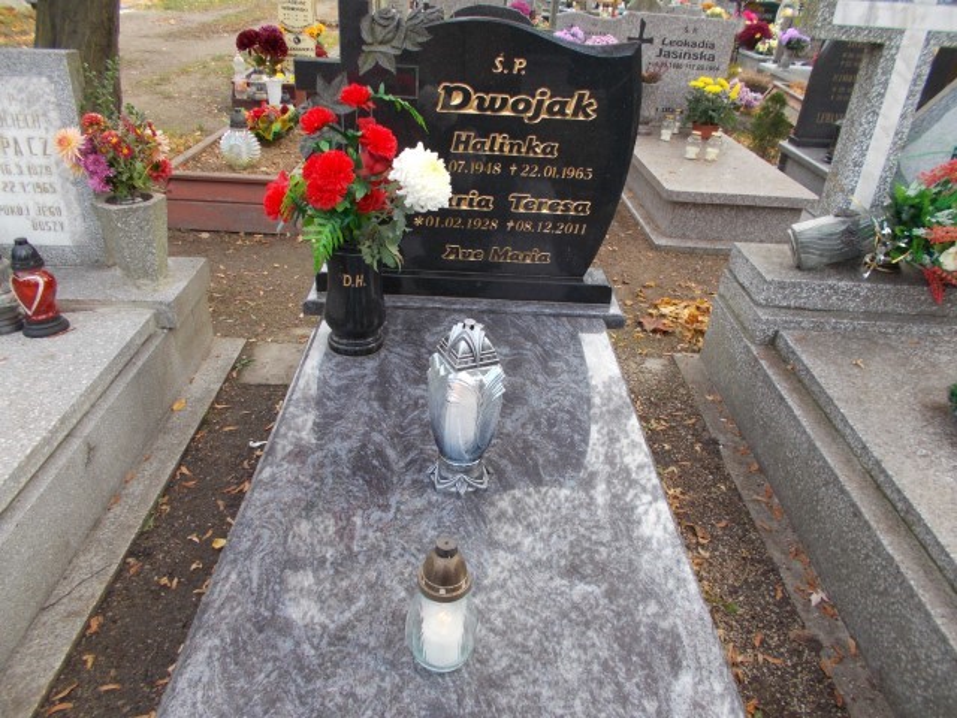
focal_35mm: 26
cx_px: 478
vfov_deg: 53.1
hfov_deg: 67.3
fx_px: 719
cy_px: 359
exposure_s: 1/80
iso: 80
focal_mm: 4.6
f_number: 3.2
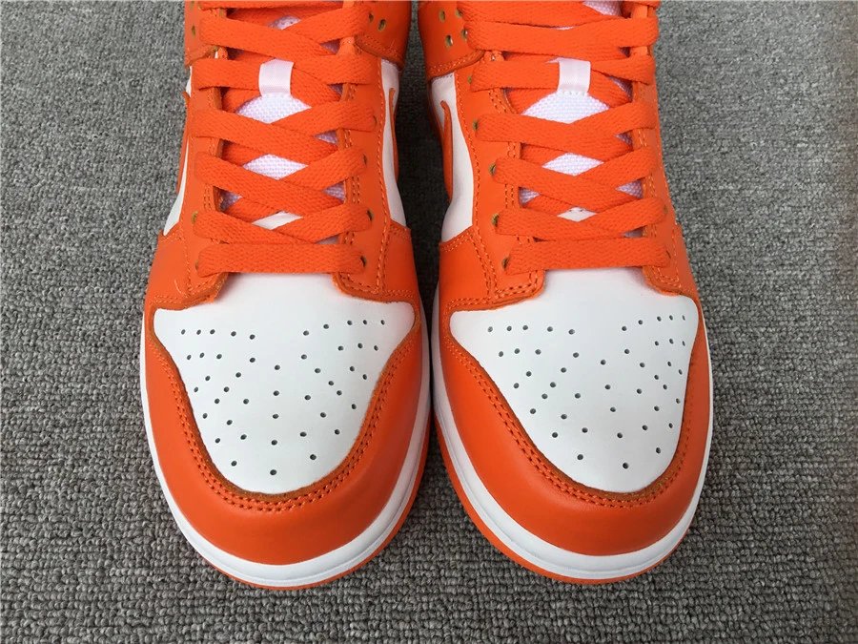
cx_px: 429
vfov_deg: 45.4
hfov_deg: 58.4
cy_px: 322
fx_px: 768
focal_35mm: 31
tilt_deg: -53.9
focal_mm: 3.3
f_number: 2.4
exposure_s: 1/291
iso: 25
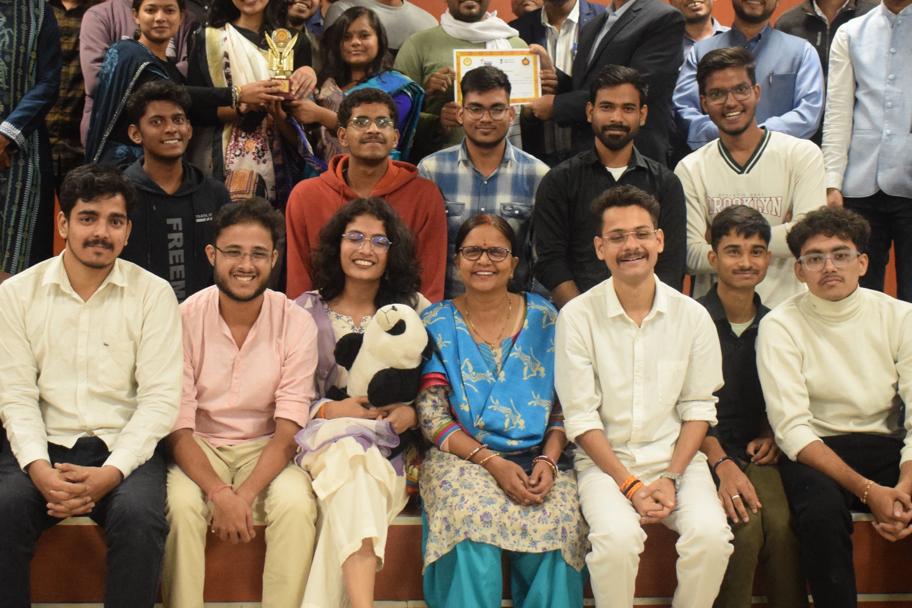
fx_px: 1517
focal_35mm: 60
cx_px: 435
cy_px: 276
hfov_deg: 33.5
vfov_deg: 22.7
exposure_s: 1/125
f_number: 4.5
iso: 2500
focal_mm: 23
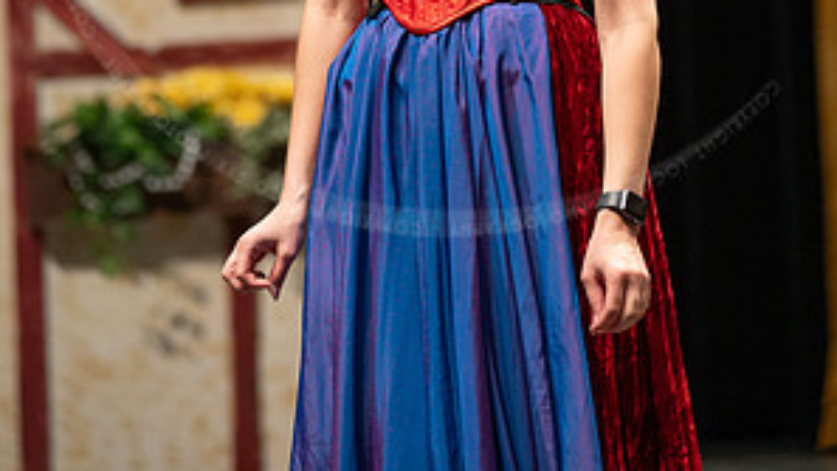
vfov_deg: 7.0
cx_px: 417
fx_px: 3839
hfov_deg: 12.4
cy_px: -130
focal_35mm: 173
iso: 2000
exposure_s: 1/250
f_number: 2.7
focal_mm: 109
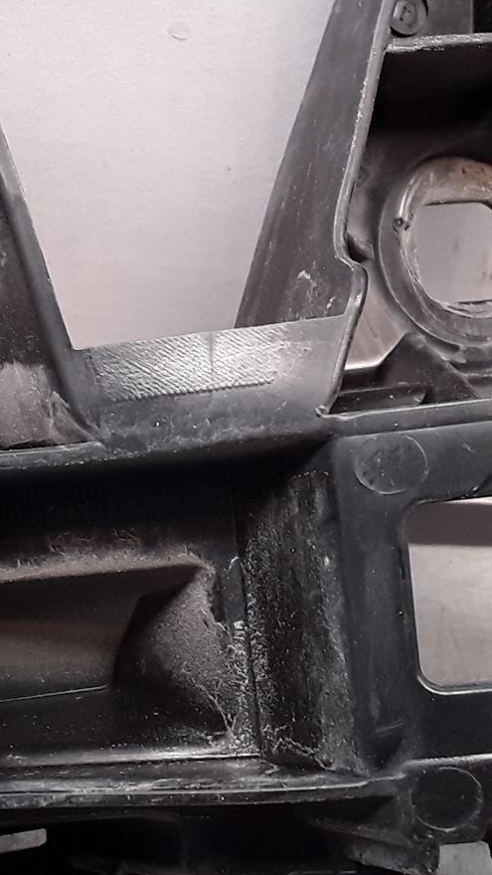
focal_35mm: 71
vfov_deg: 29.7
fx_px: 1647
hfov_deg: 17.0
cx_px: 183
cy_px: 377
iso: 80
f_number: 1.9
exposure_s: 1/50
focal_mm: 2.91
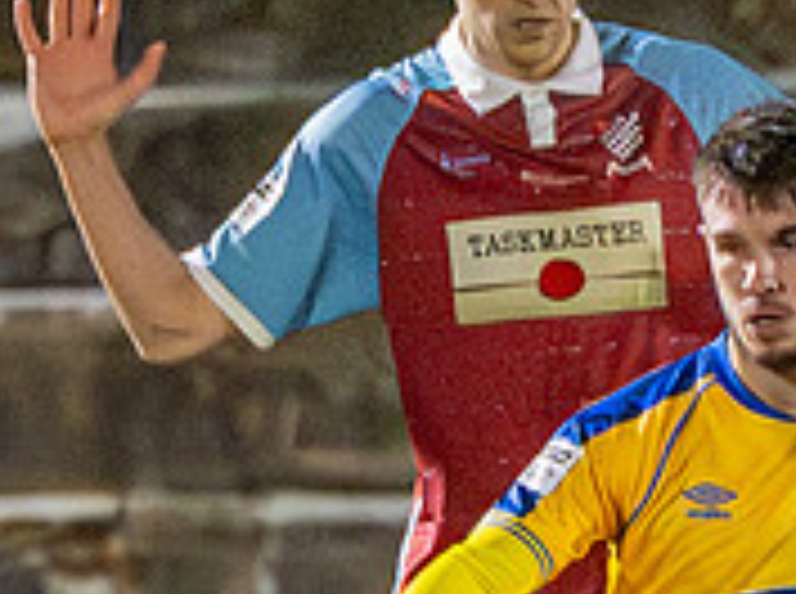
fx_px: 51083
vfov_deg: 0.7
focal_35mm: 2226
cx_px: 695
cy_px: 1812
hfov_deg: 0.9
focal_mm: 200
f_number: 2.8
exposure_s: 1/1250
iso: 8000
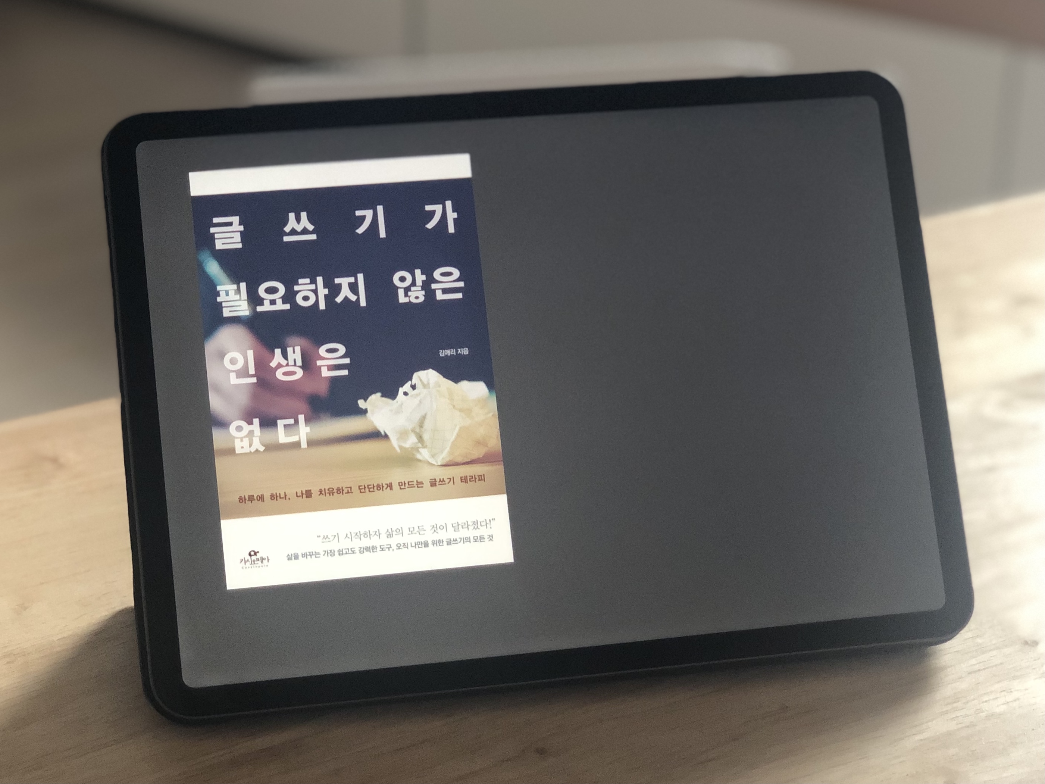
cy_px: 392
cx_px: 522
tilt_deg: -24.5
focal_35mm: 52
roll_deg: +0.5
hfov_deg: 36.8
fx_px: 1570
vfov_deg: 28.0
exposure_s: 1/30
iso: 125
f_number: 2.4
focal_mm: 6
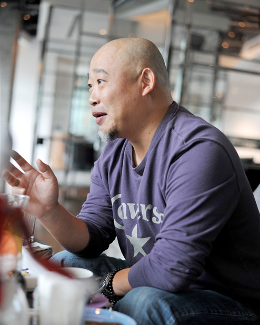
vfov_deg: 33.0
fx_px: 549
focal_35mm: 57
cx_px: 131
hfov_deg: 26.7
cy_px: 187
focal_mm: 50
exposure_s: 1/125
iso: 560
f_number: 2.2
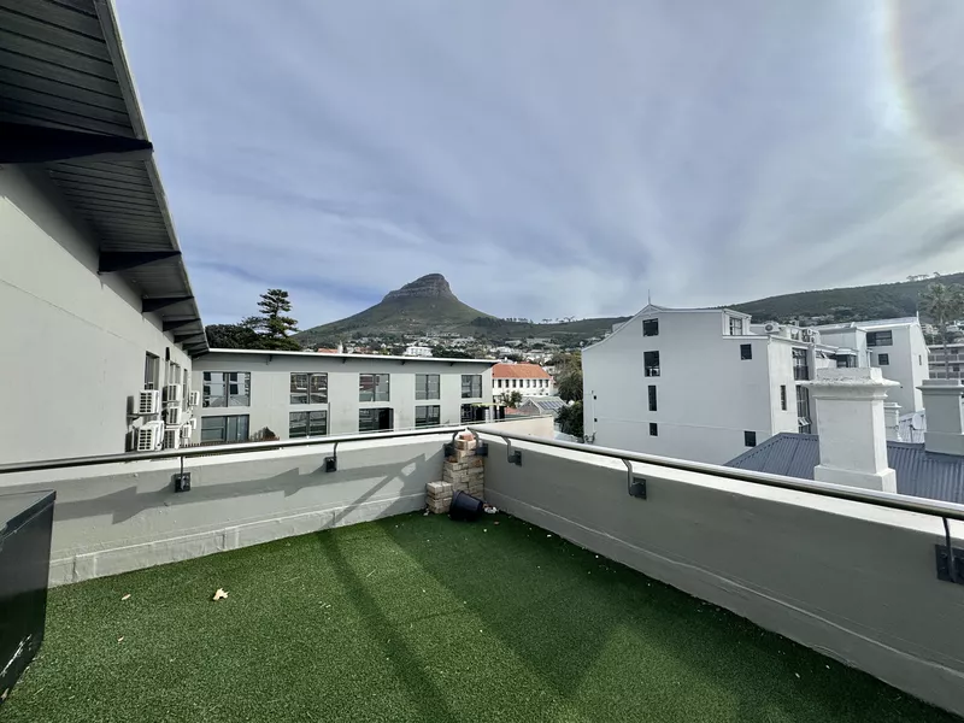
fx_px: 390
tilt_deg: +4.1
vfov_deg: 85.7
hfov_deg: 102.1
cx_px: 482
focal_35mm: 14
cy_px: 362
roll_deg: +0.1
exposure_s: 1/2494
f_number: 2.2
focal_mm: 2.22
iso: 50
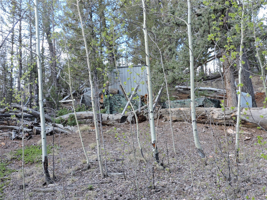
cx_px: 134
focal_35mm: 47
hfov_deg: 40.4
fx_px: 363
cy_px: 100
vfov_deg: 30.9
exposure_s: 1/60
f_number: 3.5
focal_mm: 8.4
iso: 100
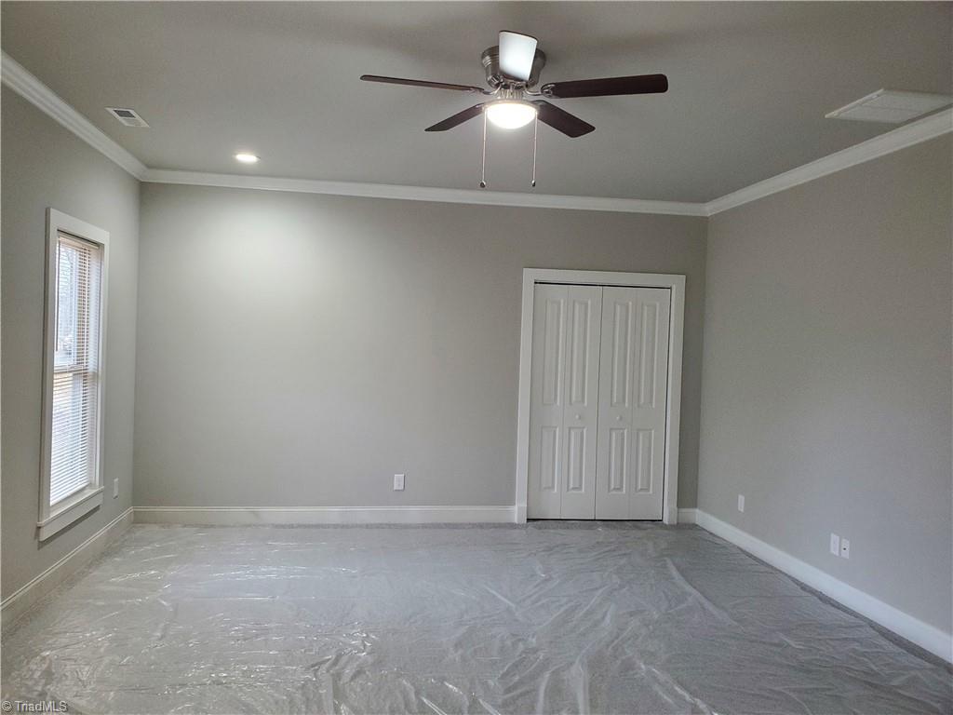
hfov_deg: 67.3
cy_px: 358
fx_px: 716
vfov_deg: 53.1
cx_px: 476
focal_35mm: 26
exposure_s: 1/39
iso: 320
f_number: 2.4
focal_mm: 4.3
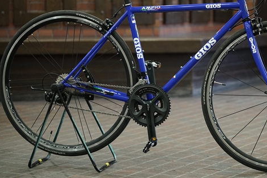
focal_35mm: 123
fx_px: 912
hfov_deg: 16.6
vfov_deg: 11.1
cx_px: 177
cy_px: 58
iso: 4000
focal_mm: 90
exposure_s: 1/125
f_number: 2.8
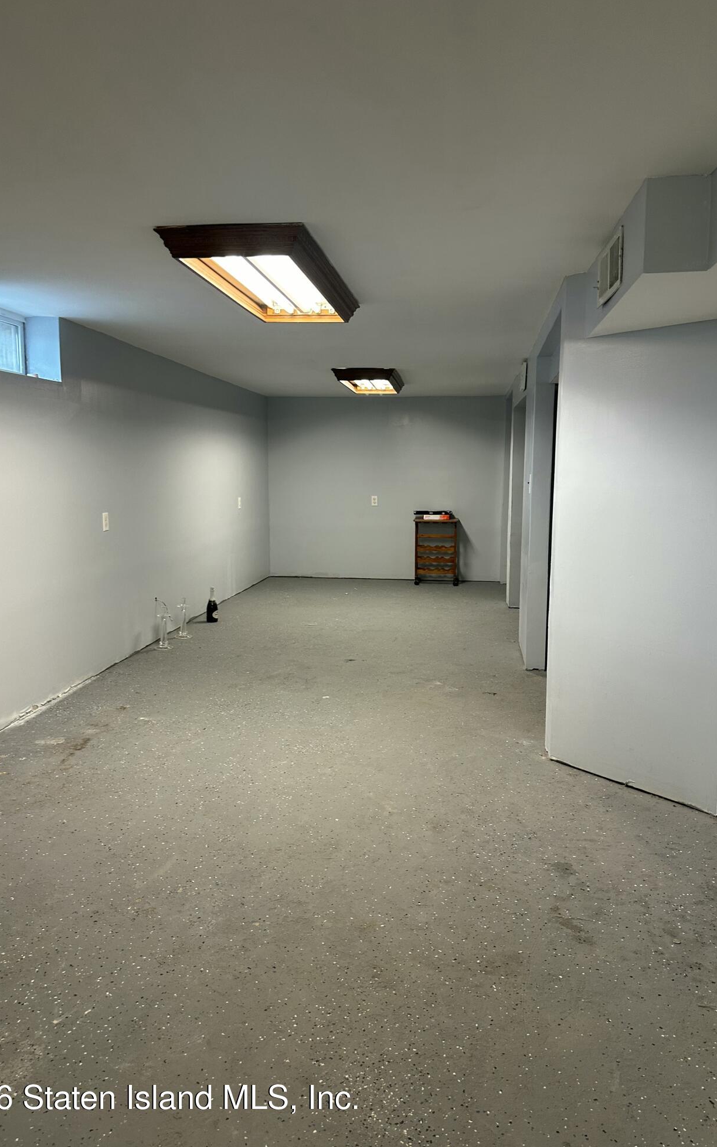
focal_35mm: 26
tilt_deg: -5.5
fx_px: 813
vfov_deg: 70.4
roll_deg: -1.3
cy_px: 565
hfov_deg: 47.6
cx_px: 352
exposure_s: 1/60
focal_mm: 6.86
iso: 160
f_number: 1.78
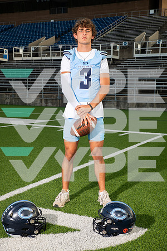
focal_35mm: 52
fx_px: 362
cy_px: 126
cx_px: 84
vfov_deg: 38.2
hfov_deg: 26.0
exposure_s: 1/320
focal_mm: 52
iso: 160
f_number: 7.1
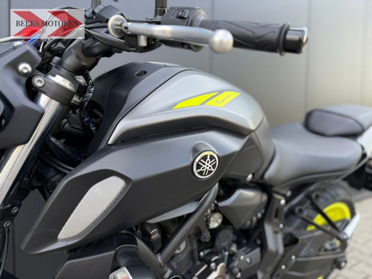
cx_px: 186
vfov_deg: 56.8
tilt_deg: -4.1
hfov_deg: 71.6
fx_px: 258
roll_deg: -0.7
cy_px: 140
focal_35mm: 24
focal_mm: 6.76
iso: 80
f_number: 1.78
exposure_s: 1/443
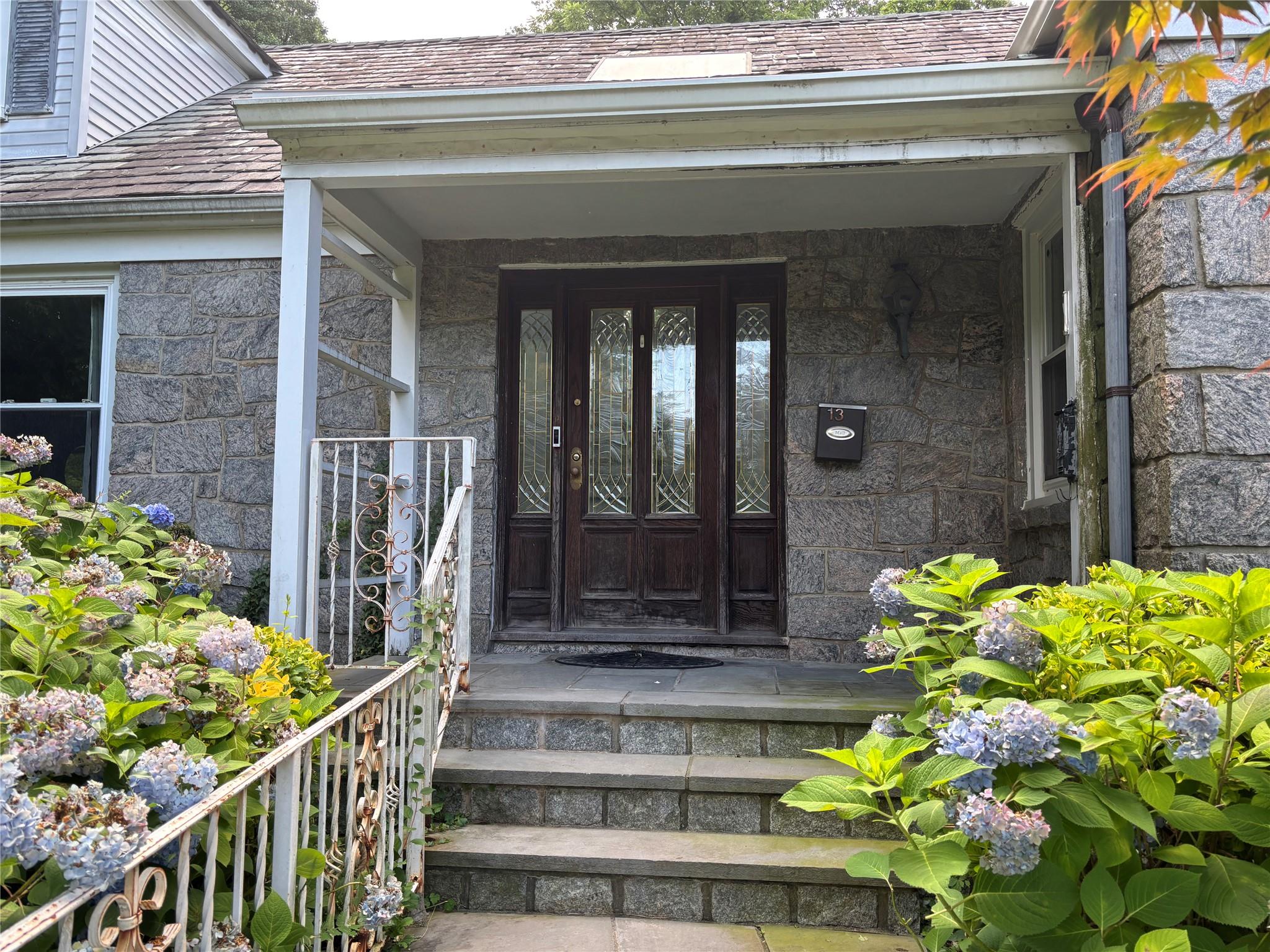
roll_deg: +0.0
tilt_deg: +4.1
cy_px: 476
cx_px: 635
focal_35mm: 26
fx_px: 954
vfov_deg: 53.1
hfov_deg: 67.3
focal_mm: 5.96
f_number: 1.6
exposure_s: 1/288
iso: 50
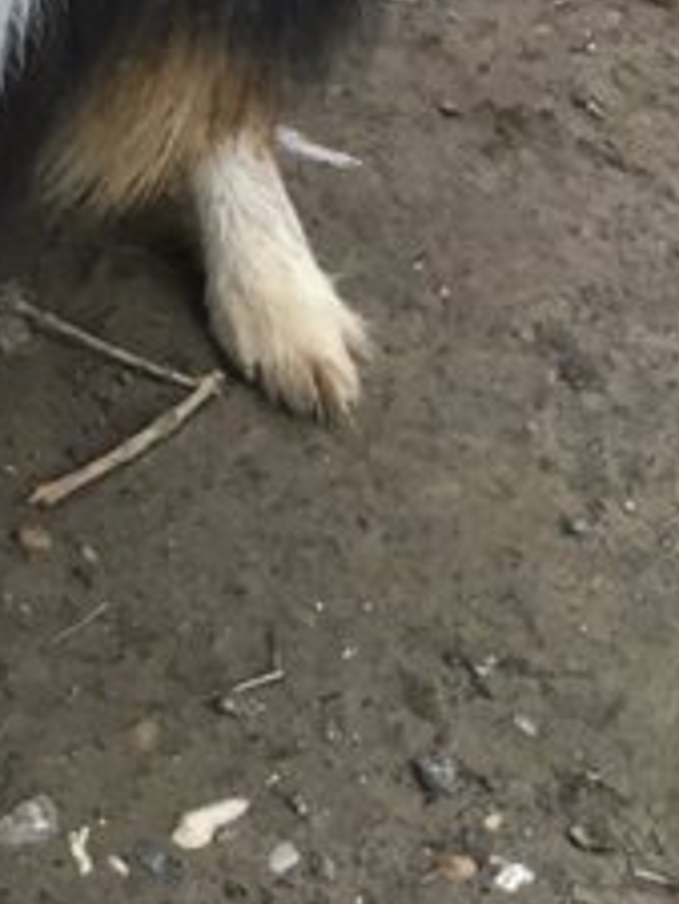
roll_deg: -7.2
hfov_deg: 13.3
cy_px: -595
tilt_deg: -22.8
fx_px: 2691
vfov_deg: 16.7
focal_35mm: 103
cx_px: -426
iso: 80
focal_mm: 4.15
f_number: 2.2
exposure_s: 1/33
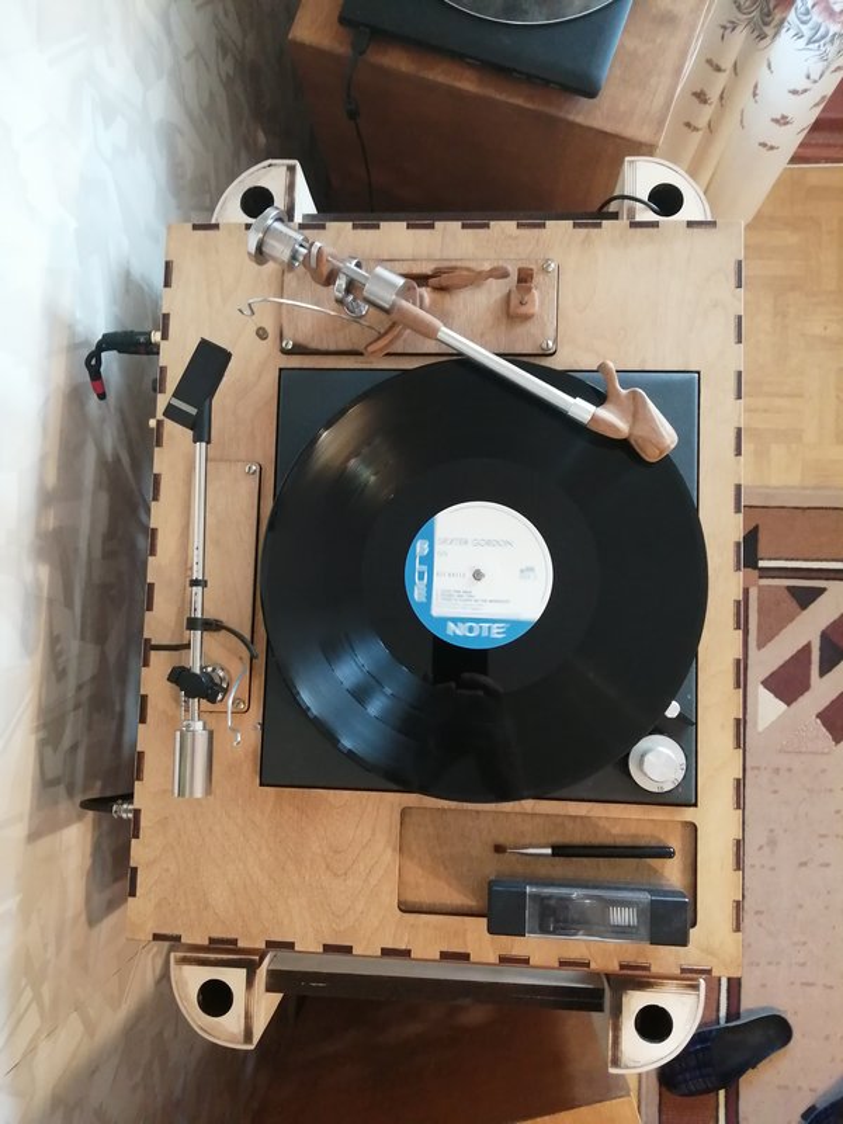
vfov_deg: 67.3
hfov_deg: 53.1
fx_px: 844
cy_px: 562
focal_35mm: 26
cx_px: 422
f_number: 1.8
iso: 320
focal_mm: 3.46
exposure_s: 1/33.3
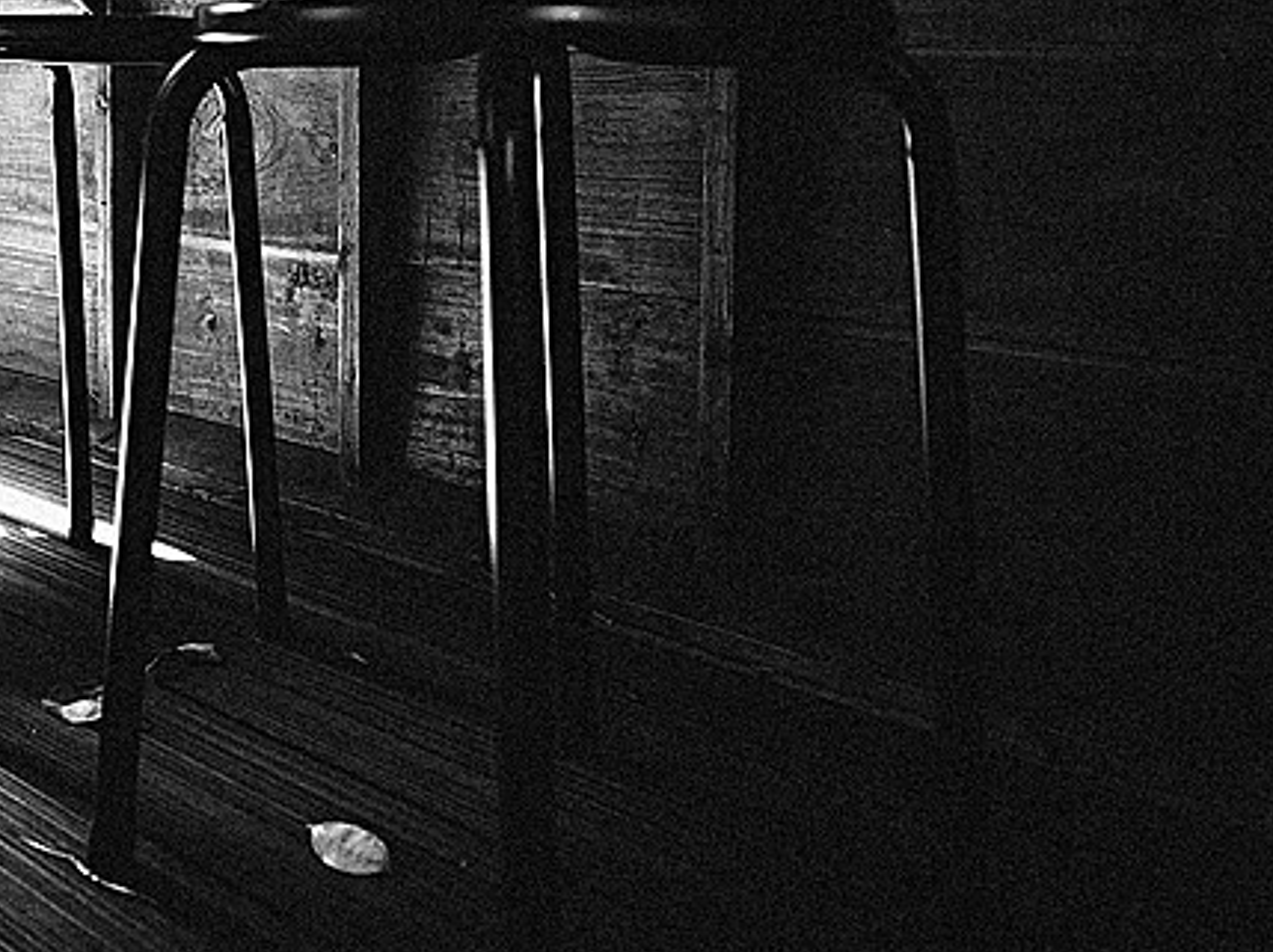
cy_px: 237
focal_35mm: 49
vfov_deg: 29.2
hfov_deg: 37.1
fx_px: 1800
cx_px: 196
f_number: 2.8
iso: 400
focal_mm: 18.3
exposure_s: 1/30
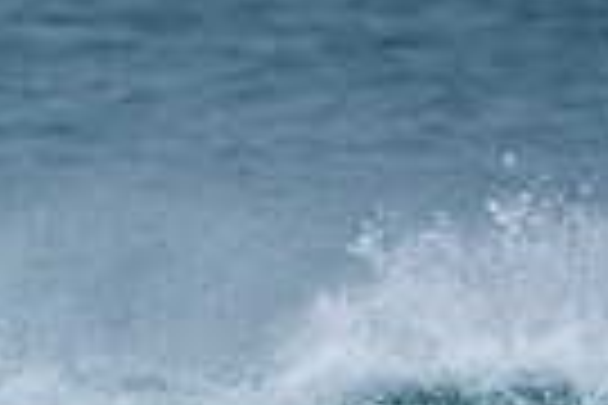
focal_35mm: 3231
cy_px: 830
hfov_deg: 0.6
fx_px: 54564
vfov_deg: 0.4
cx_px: -5
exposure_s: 1/1250
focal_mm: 500
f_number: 5.6
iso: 320
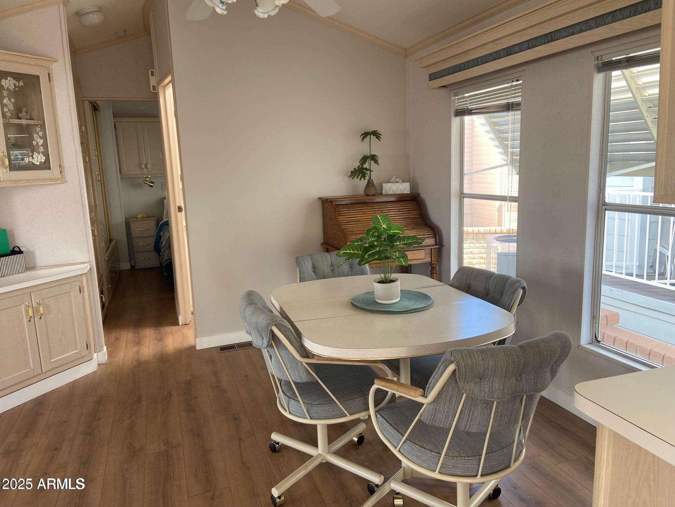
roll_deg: +2.5
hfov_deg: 67.3
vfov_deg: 53.1
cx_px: 338
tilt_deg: -8.9
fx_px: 507
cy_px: 254
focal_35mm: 26
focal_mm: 4.25
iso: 80
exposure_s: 1/121
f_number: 1.8
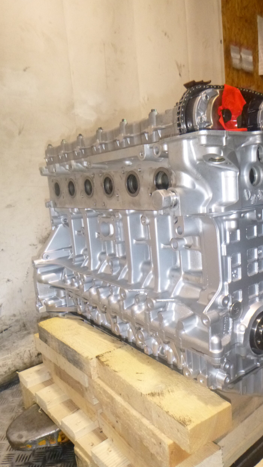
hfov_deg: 41.4
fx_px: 347
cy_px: 238
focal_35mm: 28
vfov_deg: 67.9
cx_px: 150
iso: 400
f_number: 3.9
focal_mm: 4.5
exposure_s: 1/60
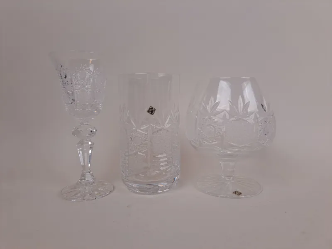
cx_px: 166
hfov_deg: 71.6
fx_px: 230
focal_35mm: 24
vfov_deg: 56.8
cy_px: 124
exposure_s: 1/102
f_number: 1.8
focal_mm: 5.23
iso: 50
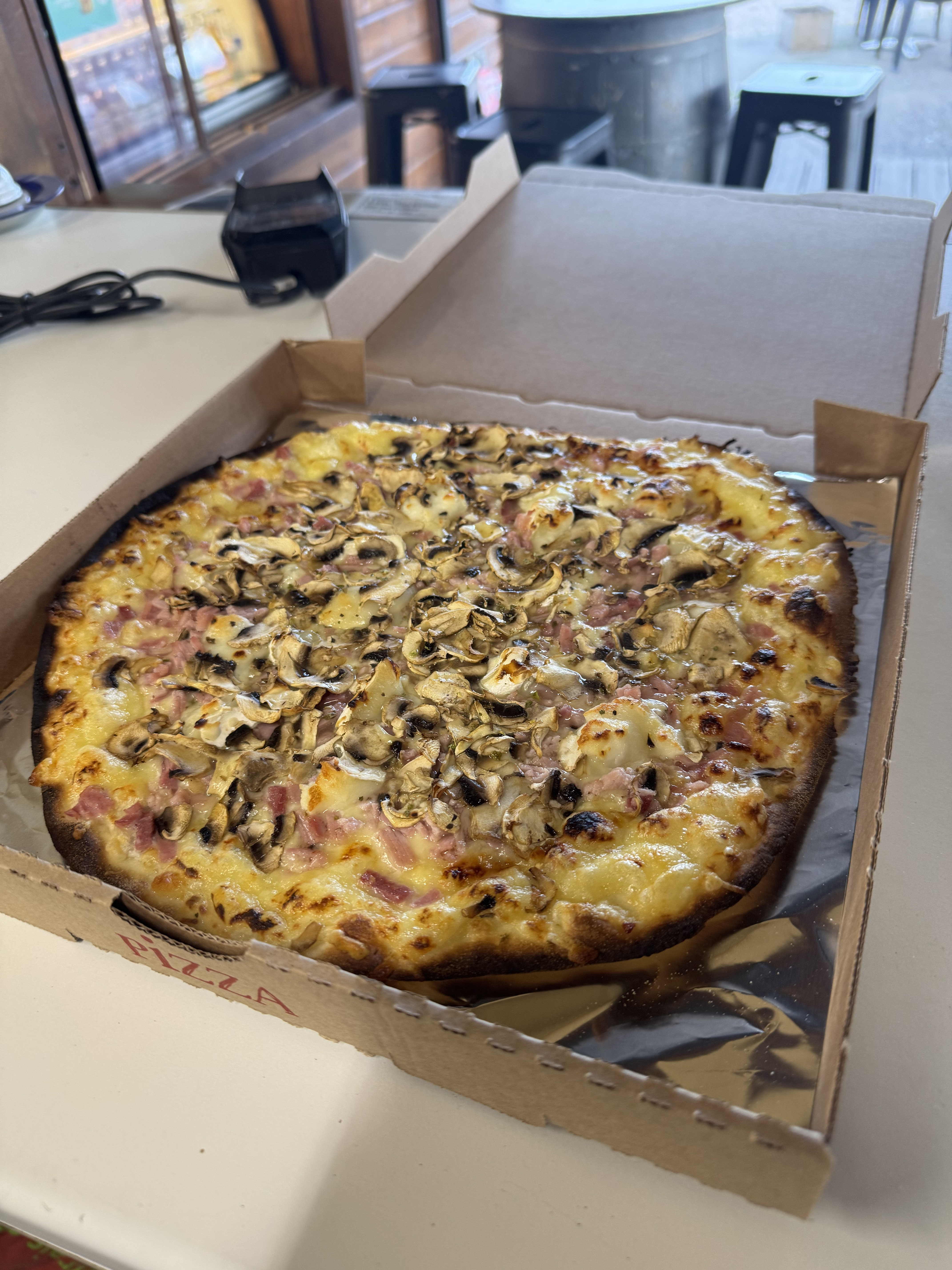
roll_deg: +6.7
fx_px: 880
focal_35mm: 24
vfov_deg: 71.6
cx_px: 476
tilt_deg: -40.7
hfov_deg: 56.8
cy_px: 635
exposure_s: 1/50
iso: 125
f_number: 1.78
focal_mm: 6.76
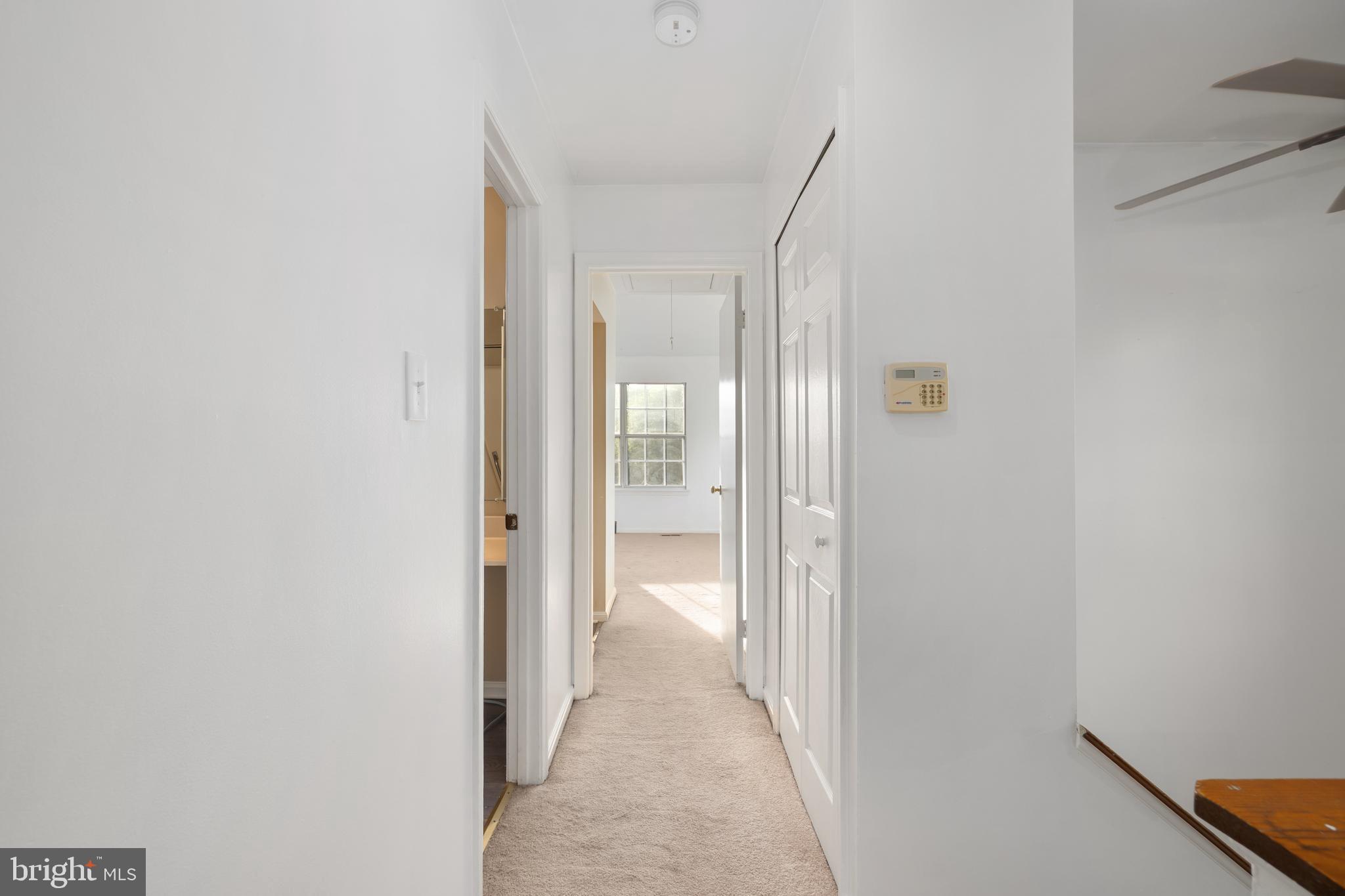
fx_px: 560
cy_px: 448
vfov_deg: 77.3
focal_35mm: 15
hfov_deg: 100.4
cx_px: 672
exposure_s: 1/4
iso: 100
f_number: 9
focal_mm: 10
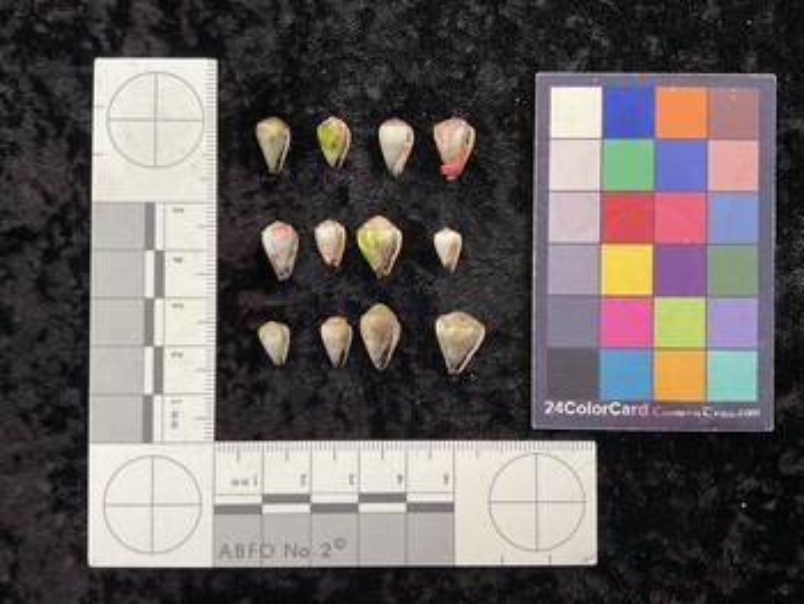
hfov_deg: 61.6
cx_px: 402
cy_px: 302
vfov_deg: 48.3
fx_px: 674
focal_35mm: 29
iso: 64
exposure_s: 1/50
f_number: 1.8
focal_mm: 3
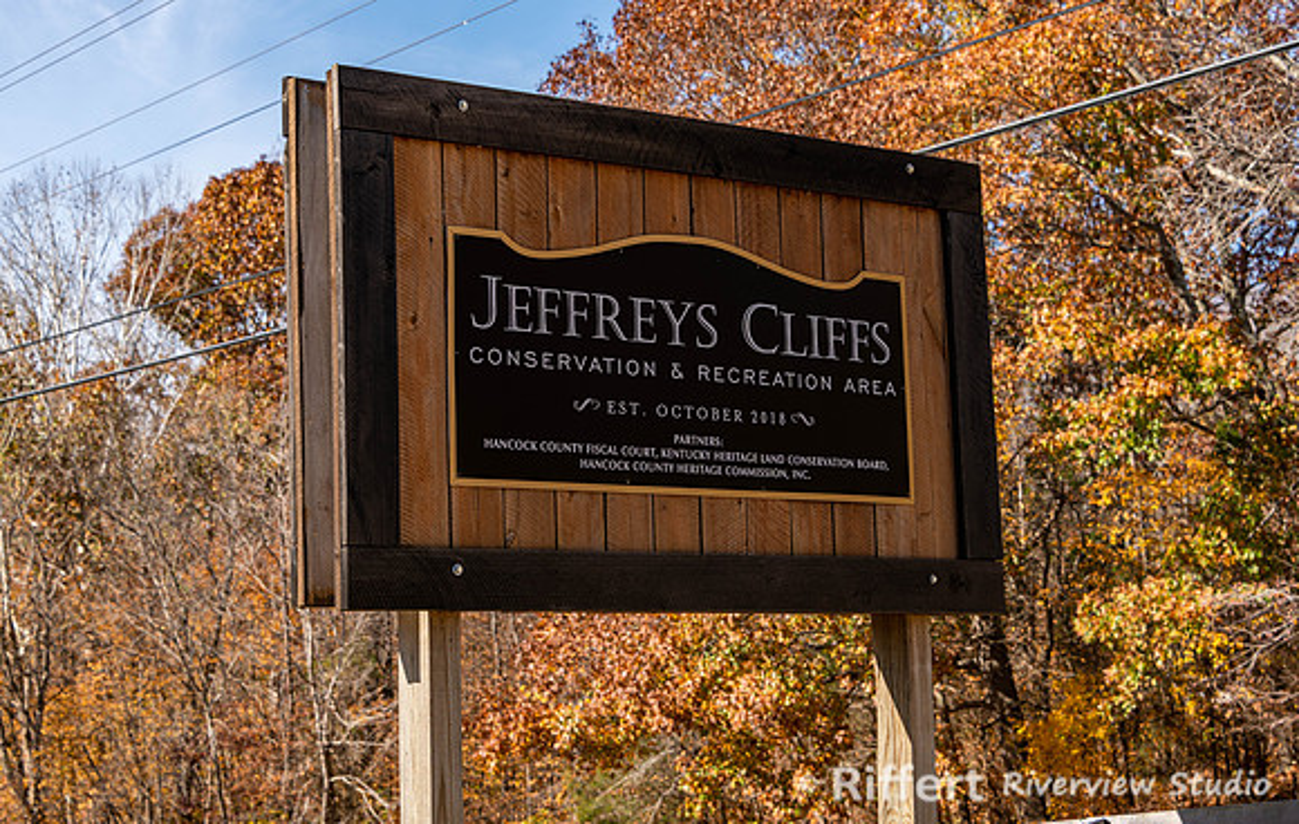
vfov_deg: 18.3
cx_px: 642
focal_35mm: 72
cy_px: 440
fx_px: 2560
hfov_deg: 28.5
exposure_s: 1/160
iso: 90
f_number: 8
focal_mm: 65
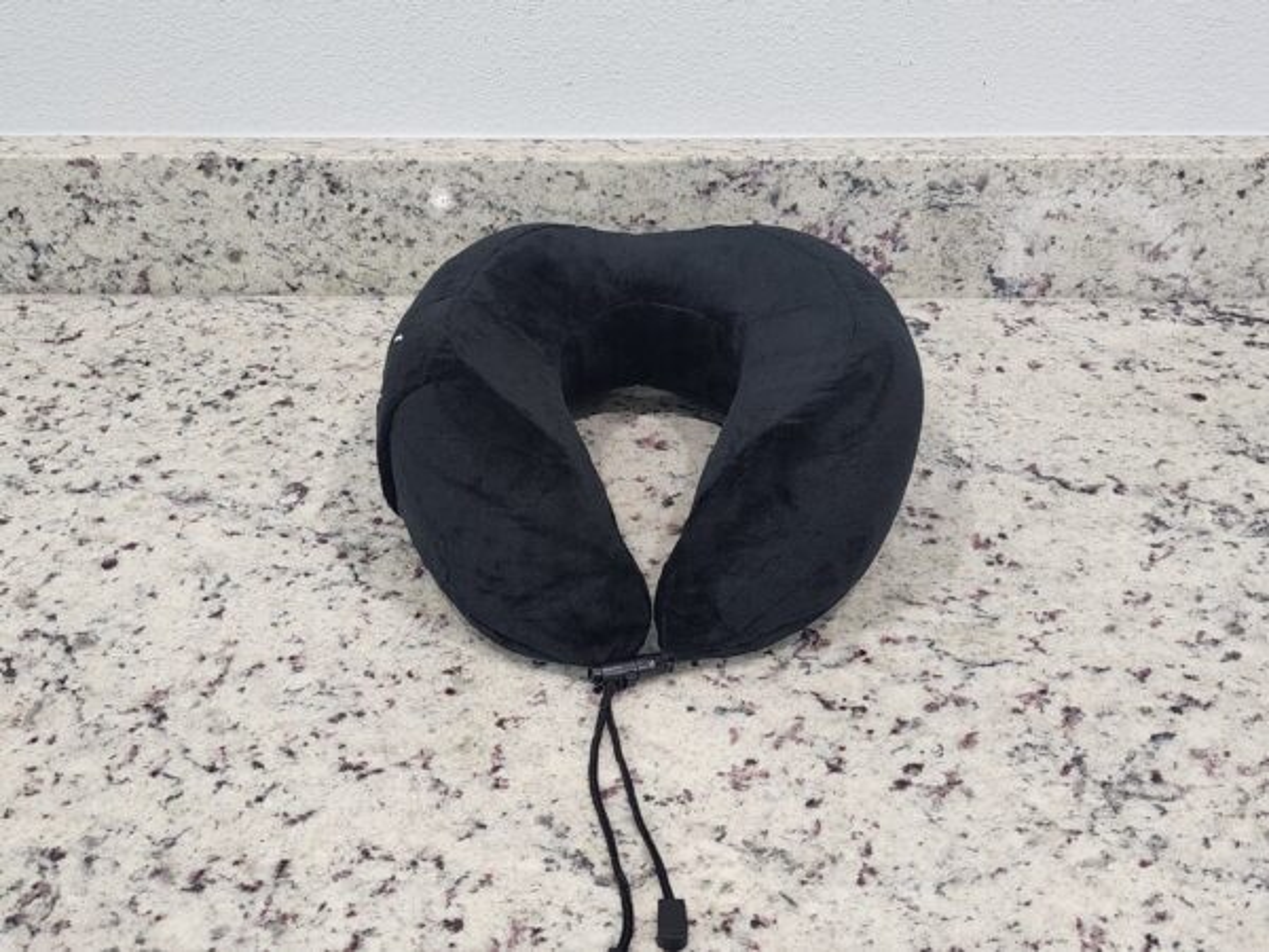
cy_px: 476
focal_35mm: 23
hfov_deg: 73.9
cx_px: 634
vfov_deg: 58.9
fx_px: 843
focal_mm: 6.4
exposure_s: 1/120
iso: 200
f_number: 1.8
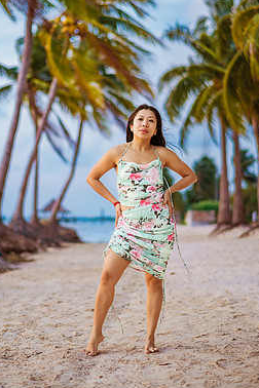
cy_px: 170
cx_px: 124
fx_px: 745
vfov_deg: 29.2
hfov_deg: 19.7
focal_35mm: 69
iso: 640
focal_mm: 58
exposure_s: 1/5000
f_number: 1.8
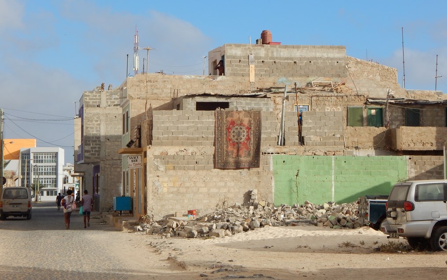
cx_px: 225
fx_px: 902
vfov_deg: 17.6
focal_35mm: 74
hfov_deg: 27.8
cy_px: 138
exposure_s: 1/1250
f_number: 4.1
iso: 125
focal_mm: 12.3
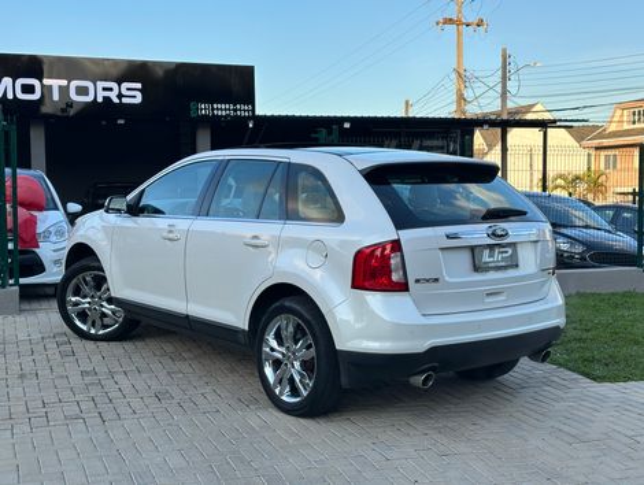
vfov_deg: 30.3
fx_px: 894
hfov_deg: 39.6
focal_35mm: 48
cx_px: 322
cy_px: 242
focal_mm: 6.86
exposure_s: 1/894
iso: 64
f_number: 1.78
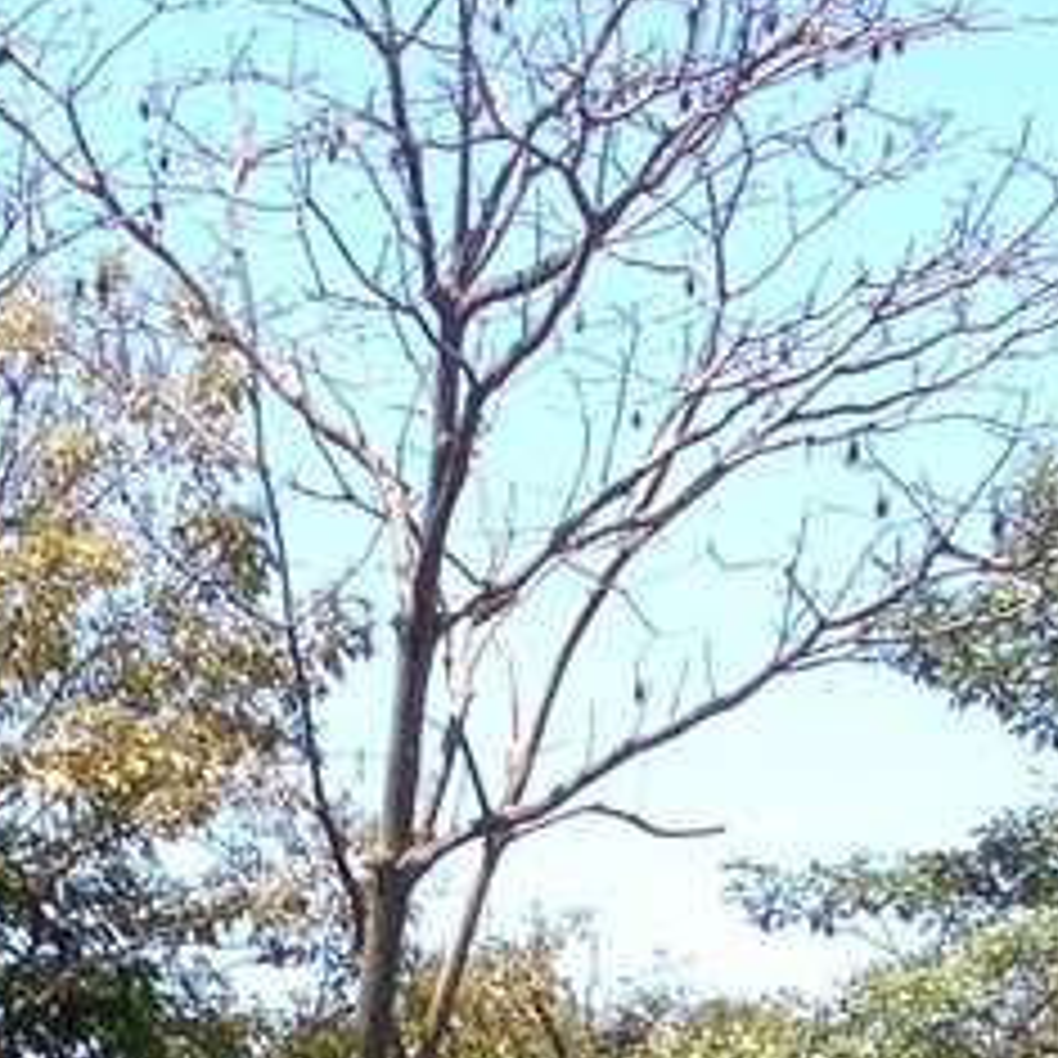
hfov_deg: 7.7
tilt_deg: -4.8
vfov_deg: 8.0
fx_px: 7296
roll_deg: +4.2
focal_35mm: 211
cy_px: 1850
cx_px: -1580
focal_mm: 4.28
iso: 50
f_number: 2.4
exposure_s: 1/649
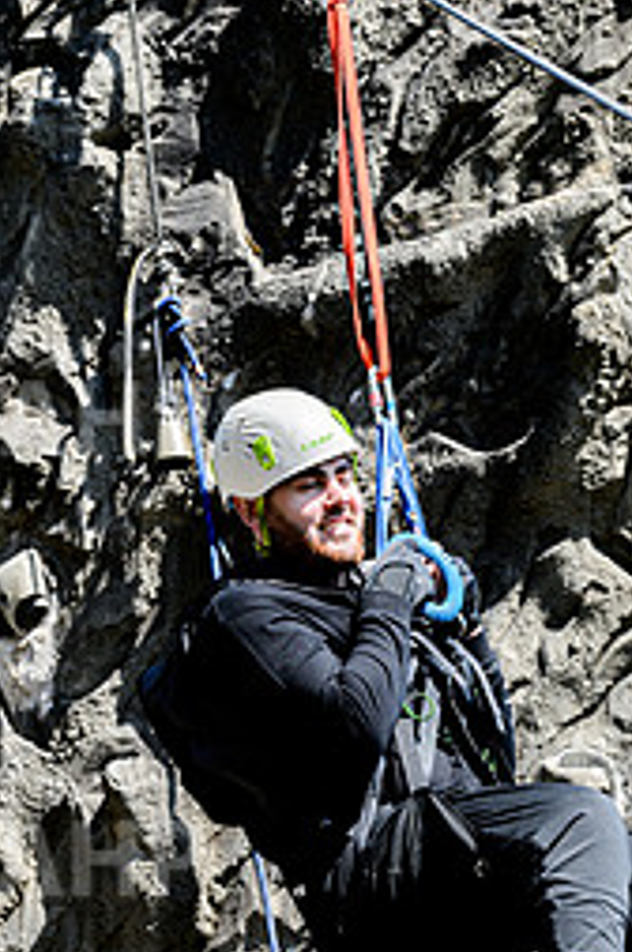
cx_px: 472
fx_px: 6337
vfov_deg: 8.6
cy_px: 670
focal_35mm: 240
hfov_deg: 5.7
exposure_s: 1/400
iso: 125
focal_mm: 135
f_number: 5
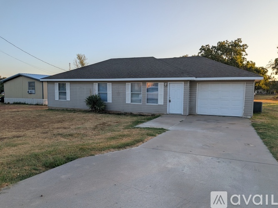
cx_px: 139
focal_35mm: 24
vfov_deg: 56.8
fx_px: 193
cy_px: 104
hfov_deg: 71.6
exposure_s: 1/496
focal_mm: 4.53
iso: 27
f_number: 1.7
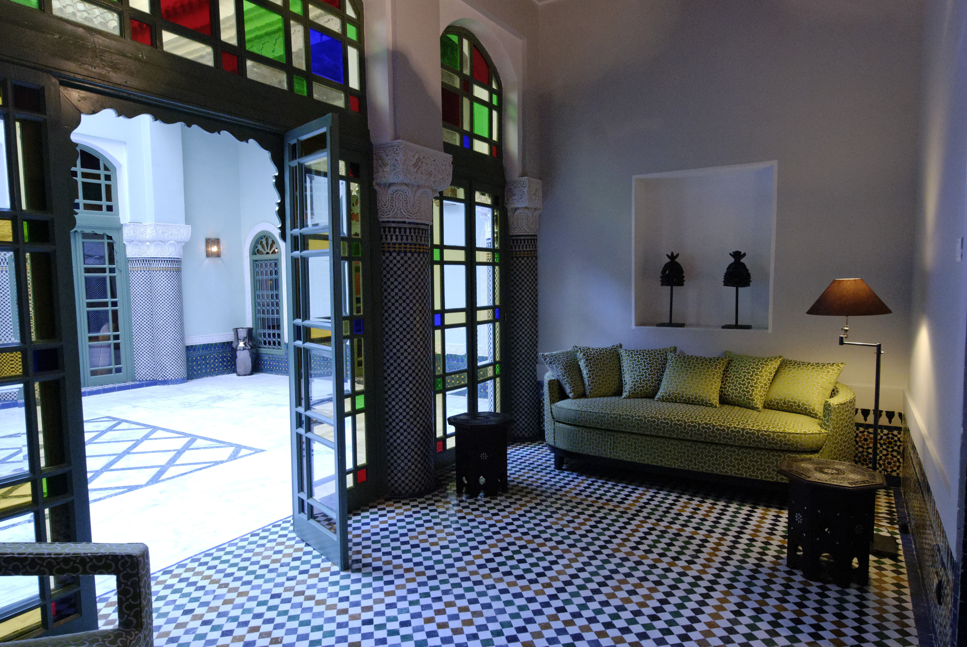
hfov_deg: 81.1
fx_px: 565
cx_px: 484
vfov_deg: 59.6
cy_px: 324
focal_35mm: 21
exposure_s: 1/15
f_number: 8
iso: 1000
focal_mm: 14
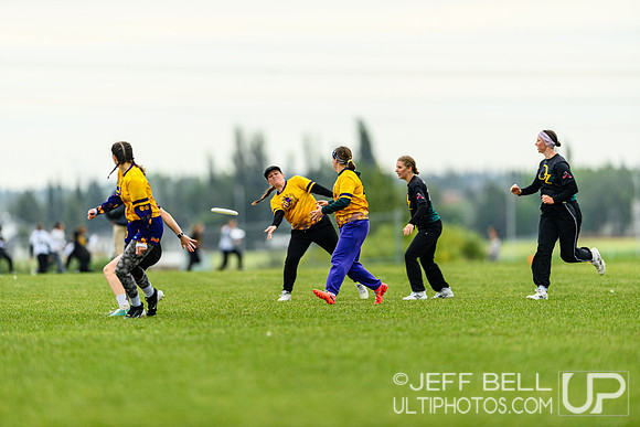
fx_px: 7112
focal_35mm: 400
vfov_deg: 3.4
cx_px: 320
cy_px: 214
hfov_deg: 5.2
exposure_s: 1/1250
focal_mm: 400
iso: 320
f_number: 3.2
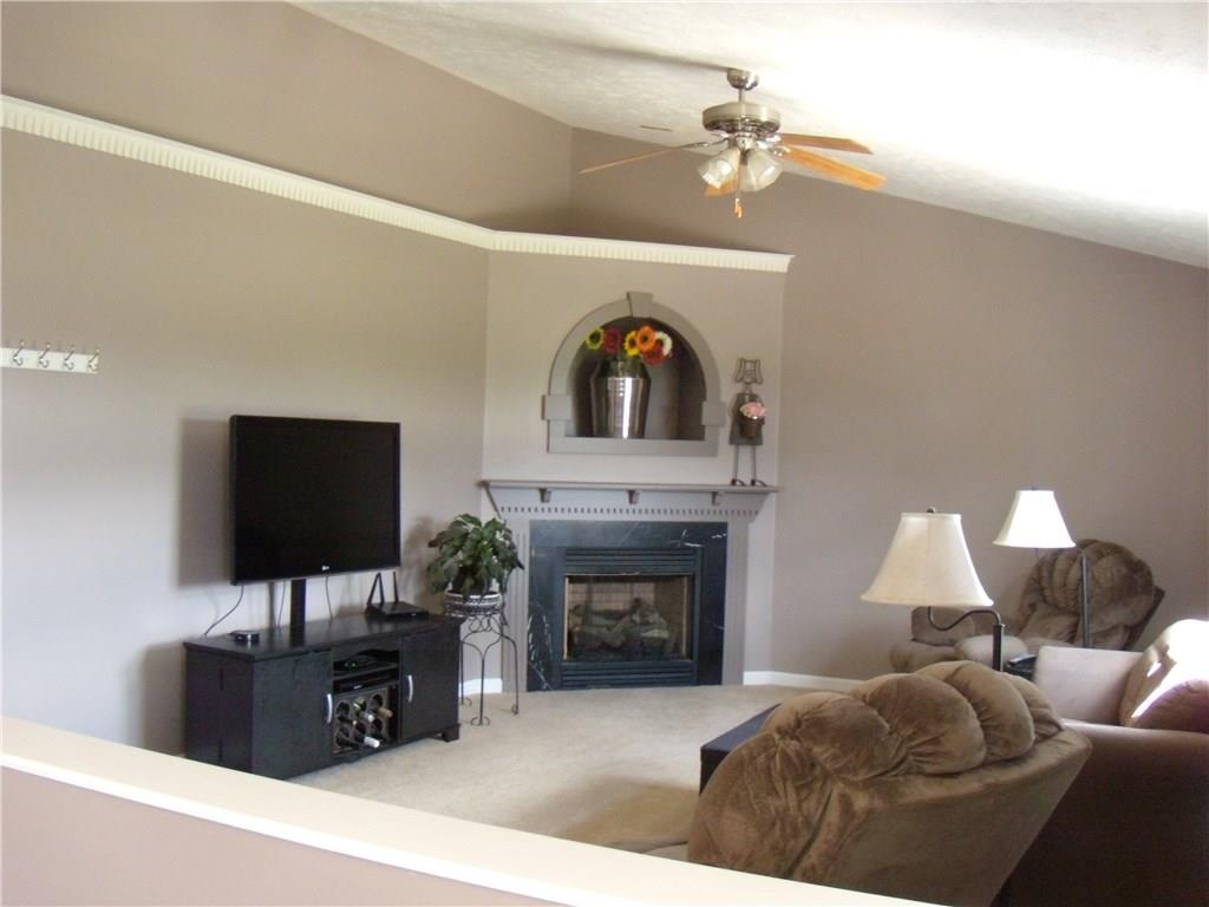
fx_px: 1257
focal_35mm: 36
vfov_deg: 39.7
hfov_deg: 51.4
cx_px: 604
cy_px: 454
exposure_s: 1/40
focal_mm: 6.4
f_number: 3.6
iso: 400
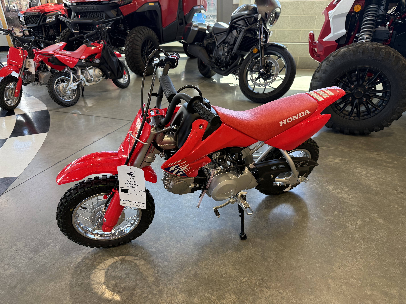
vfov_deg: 56.8
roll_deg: +1.7
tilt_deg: -25.4
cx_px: 203
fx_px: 281
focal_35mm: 24
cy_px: 152
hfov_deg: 71.6
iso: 160
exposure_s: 1/194
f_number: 1.78
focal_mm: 6.76
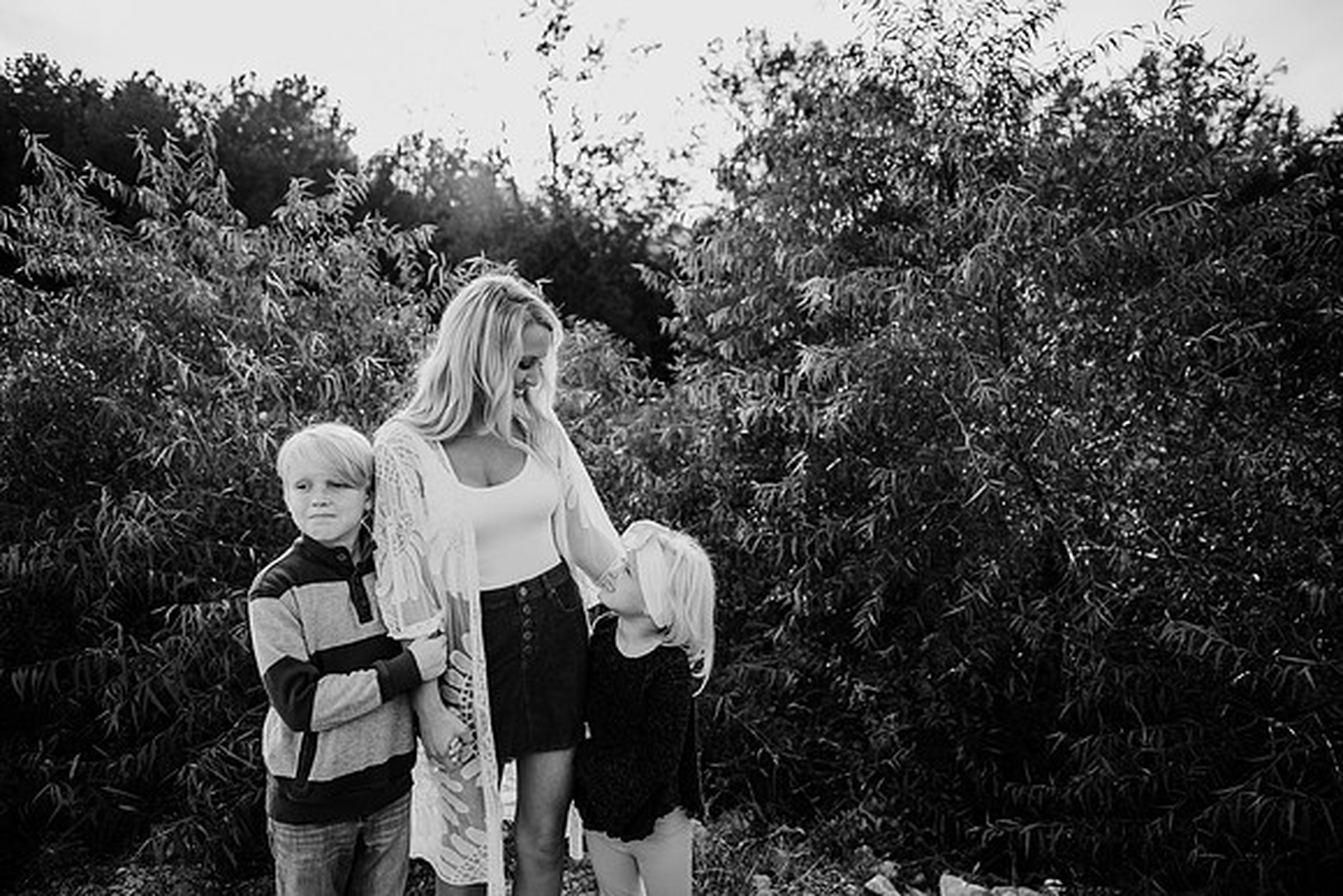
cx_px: 672
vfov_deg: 53.2
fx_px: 896
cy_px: 448
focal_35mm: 24
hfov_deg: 73.7
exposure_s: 1/1250
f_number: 2.5
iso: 200
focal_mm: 24
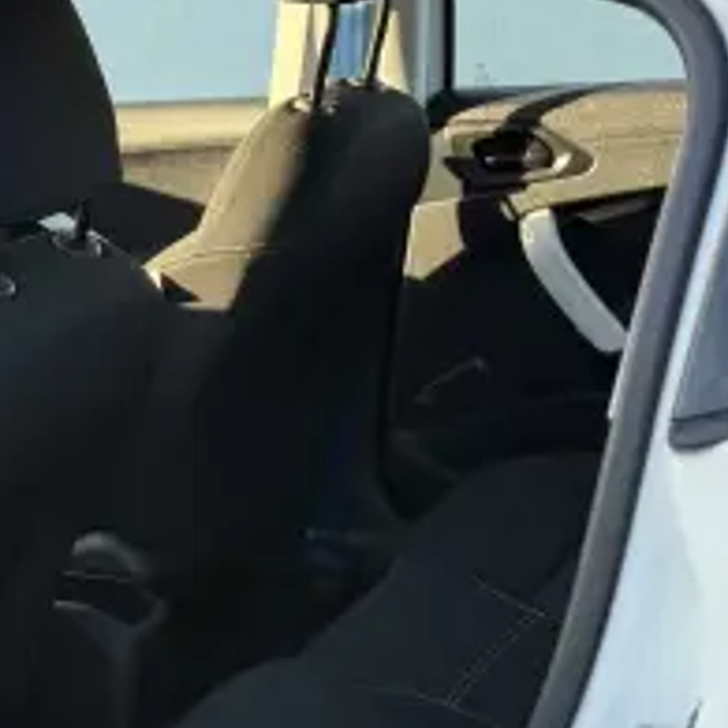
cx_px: 183
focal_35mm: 87
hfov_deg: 19.8
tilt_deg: -22.8
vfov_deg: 19.8
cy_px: 556
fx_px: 2070
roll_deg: +0.9
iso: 200
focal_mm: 6.76
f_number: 1.78
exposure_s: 1/216
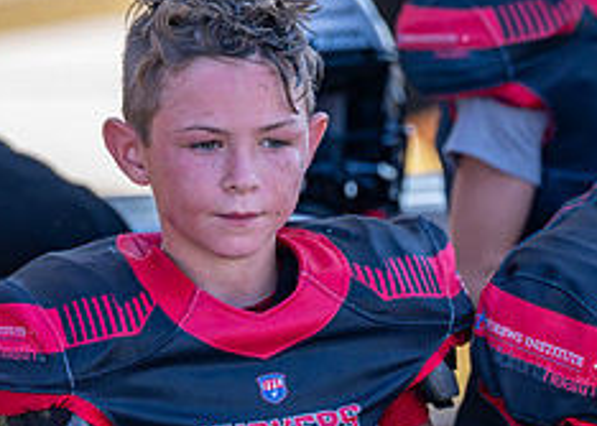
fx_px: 5950
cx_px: 297
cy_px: 308
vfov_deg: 4.1
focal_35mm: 351
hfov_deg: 5.7
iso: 160
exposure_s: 1/800
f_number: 2.8
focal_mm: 130
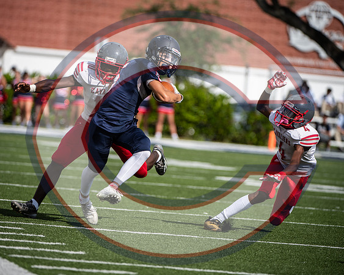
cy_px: 138
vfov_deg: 5.3
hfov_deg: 6.6
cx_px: 158
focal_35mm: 293
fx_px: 2980
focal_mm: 260
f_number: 4
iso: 80
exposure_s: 1/1000
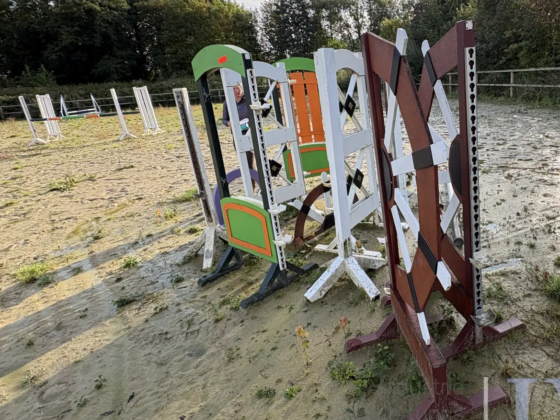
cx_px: 408
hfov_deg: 69.9
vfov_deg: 58.5
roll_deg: +4.1
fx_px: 372
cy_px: 172
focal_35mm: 23
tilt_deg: -10.8
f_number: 2.2
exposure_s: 1/397
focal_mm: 2.22
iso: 50
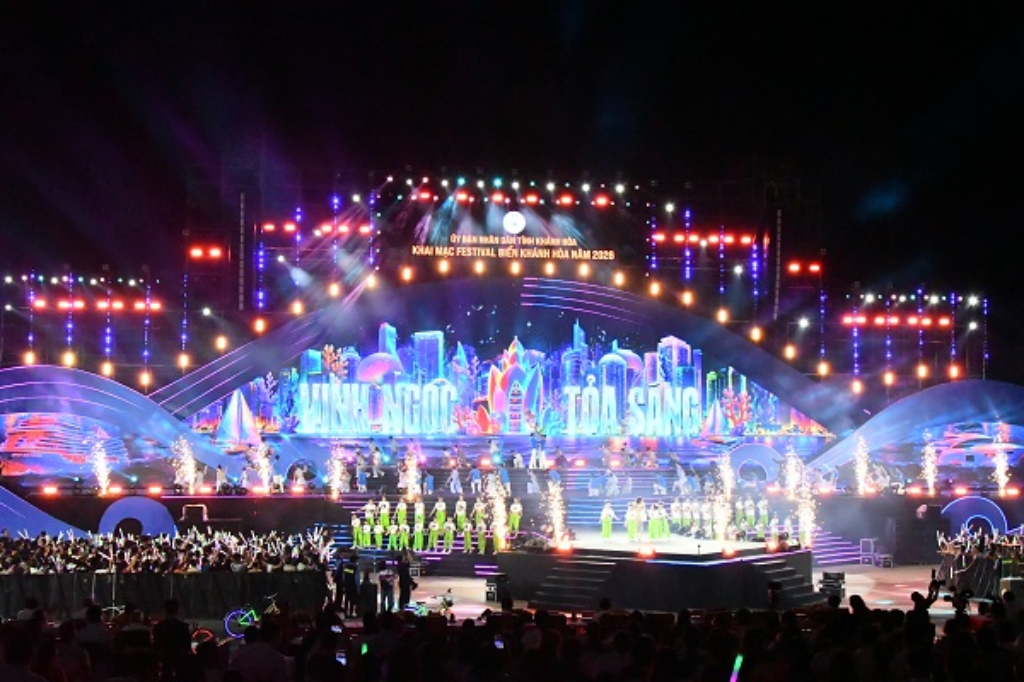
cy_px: 341
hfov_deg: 45.4
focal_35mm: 43
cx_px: 512
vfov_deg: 31.2
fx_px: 1223
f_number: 14
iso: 12800
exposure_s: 1/200
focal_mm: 29
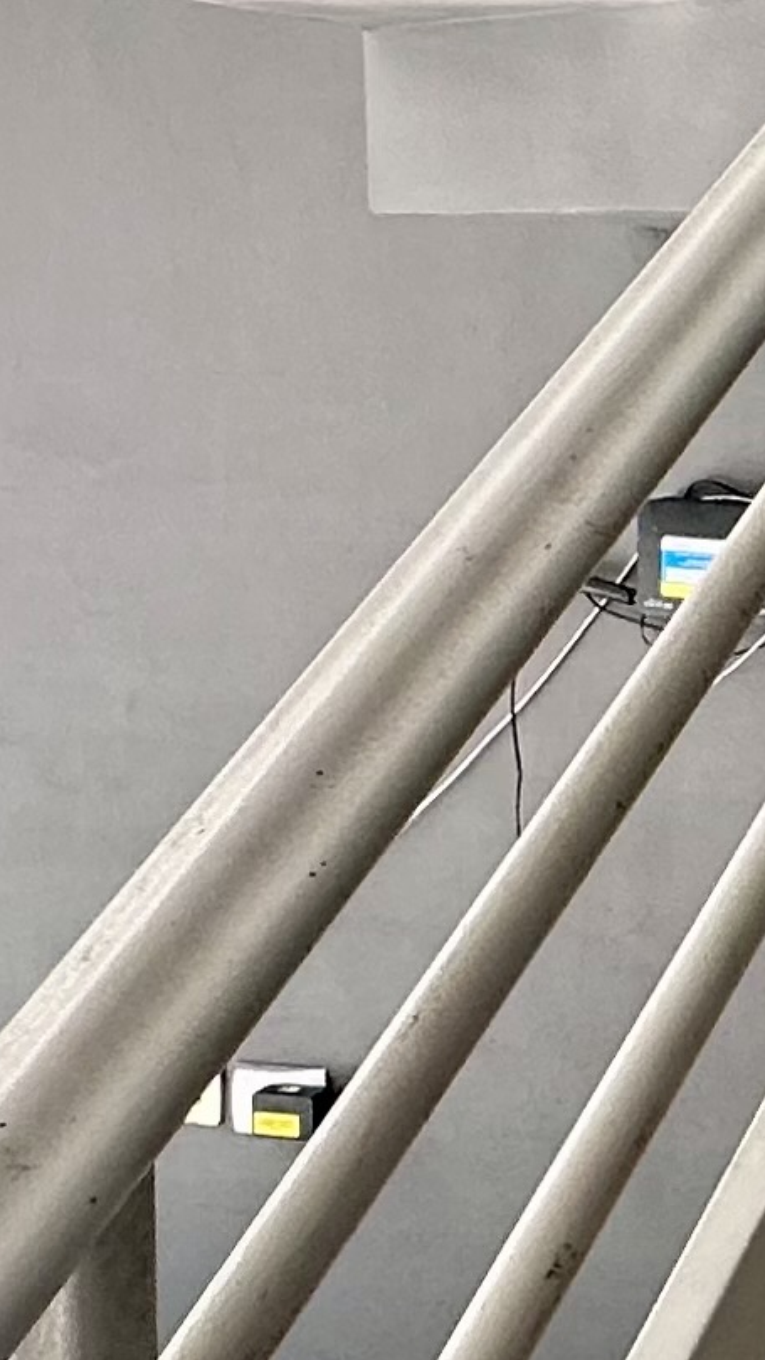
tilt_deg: -1.4
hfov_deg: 12.9
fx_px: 2741
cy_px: 385
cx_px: 1707
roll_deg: -1.3
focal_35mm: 76
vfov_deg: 27.6
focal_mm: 2.22
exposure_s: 1/99
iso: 100
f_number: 2.2
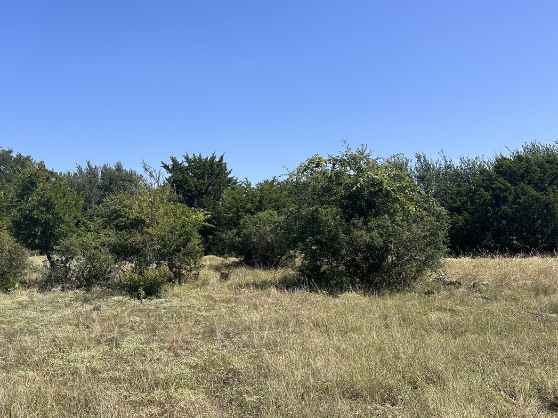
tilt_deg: +6.6
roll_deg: -2.2
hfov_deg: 54.5
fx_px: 532
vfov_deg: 42.9
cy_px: 191
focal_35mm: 33
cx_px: 197
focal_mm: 6.86
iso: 80
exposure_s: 1/4184
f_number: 1.78
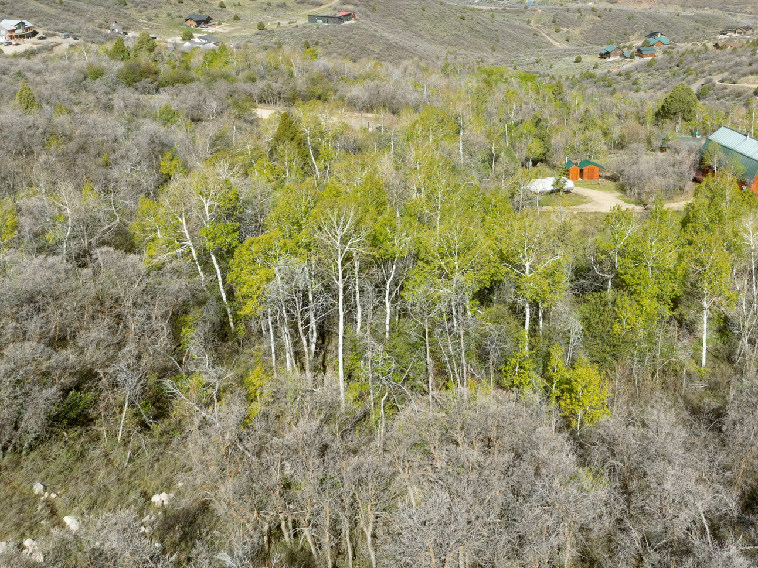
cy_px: 142
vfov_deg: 36.8
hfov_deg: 48.6
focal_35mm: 38
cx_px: 470
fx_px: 832
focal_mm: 6.72
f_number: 1.7
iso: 110
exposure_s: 1/2000
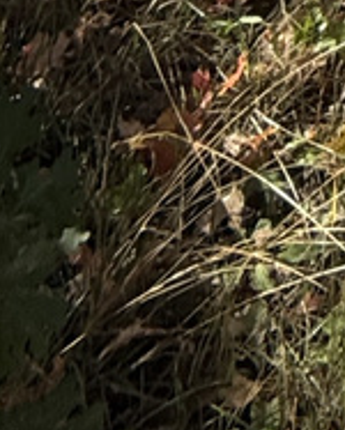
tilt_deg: +8.7
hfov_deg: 11.6
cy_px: -1069
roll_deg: +1.2
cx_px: 791
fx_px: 1427
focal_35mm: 112
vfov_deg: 9.6
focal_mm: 2.22
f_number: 2.2
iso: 50
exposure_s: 1/455
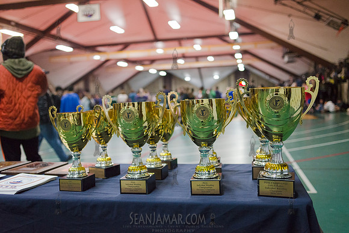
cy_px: 116
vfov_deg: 37.9
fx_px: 339
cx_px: 174
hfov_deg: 54.4
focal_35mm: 35
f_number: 3.2
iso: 4000
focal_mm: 35
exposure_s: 1/400
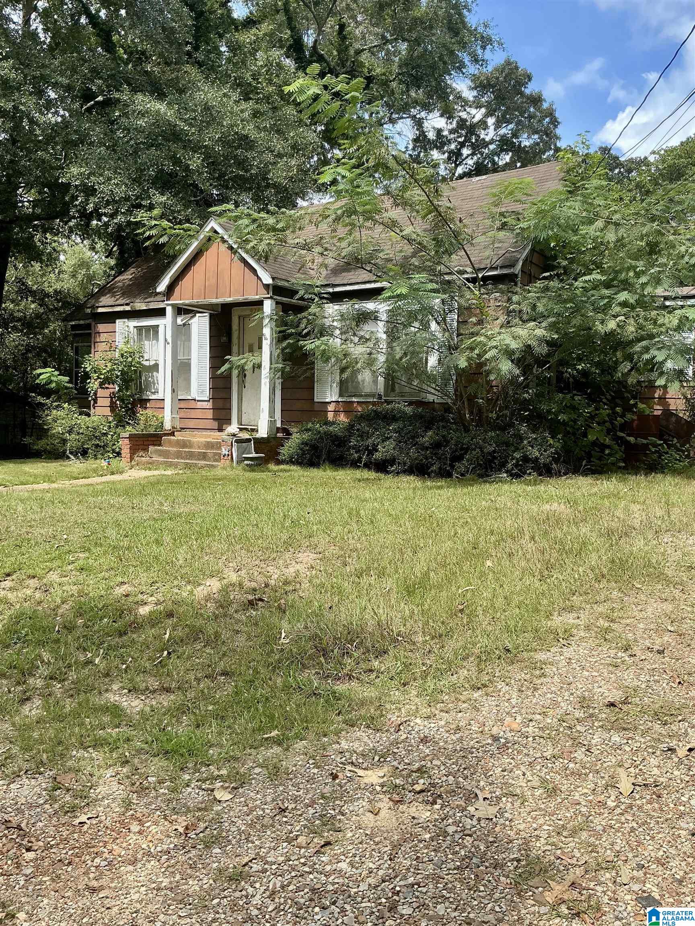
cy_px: 463
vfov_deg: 61.7
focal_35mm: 29
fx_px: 776
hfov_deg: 48.2
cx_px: 348
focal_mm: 3
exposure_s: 1/635
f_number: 1.8
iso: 25
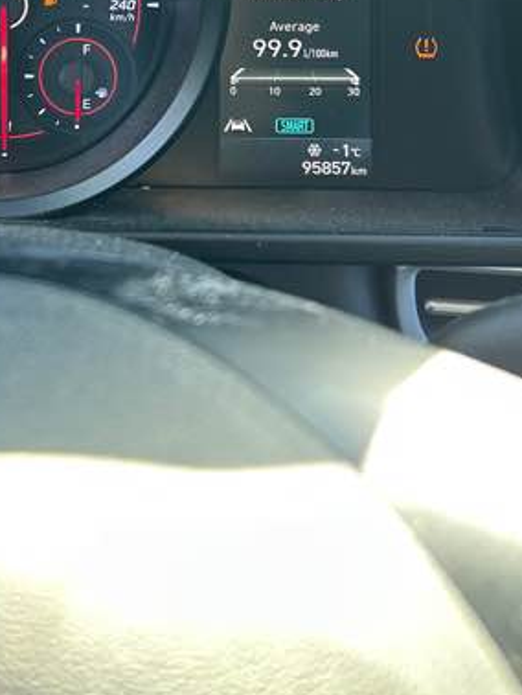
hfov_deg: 24.4
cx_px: 28
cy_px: 13
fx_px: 1165
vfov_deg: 31.0
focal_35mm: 58
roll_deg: +0.7
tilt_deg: -23.0
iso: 125
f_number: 1.5
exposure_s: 1/121
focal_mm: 5.7
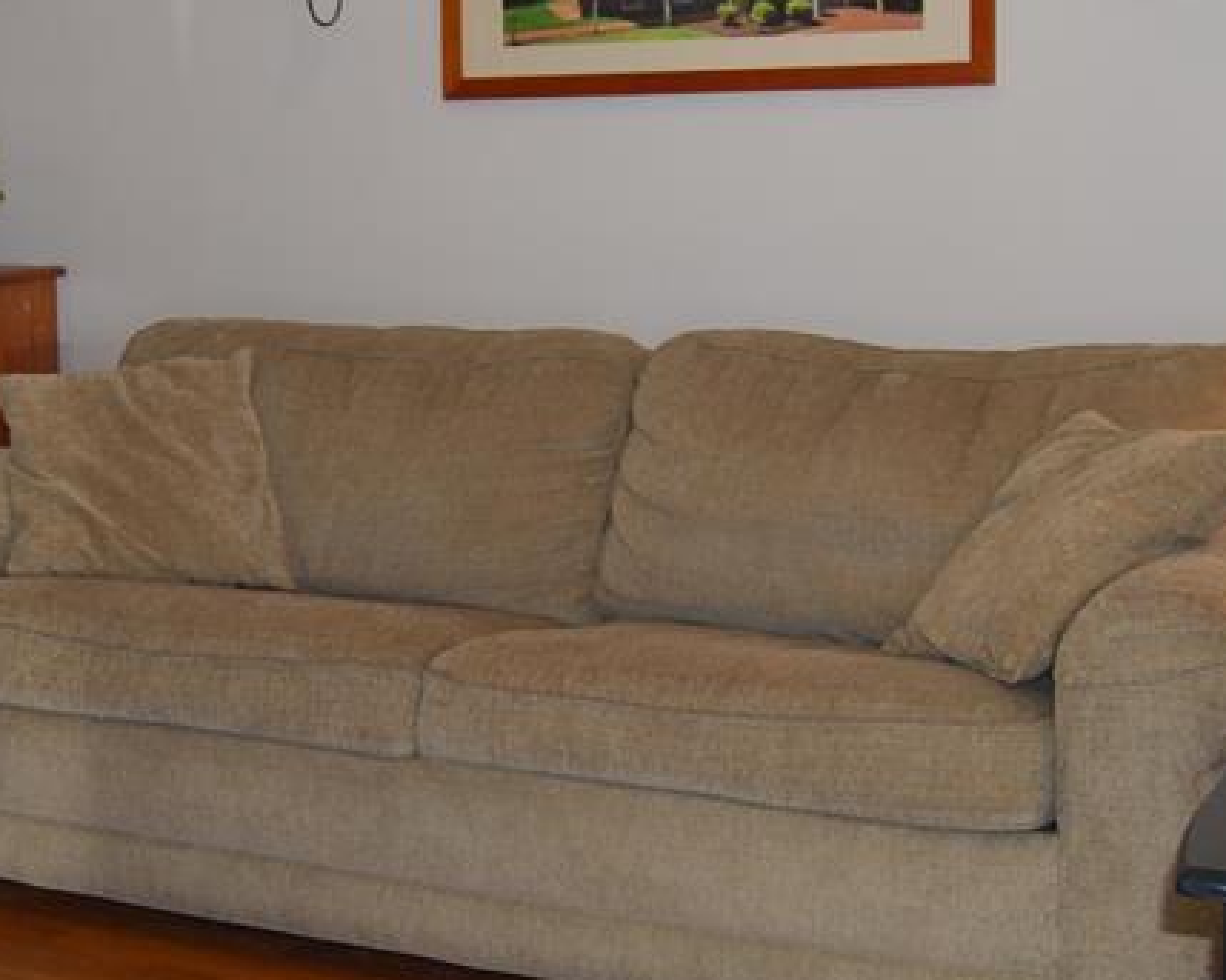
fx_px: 2322
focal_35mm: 64
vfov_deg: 23.8
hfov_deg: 29.3
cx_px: 393
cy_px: 434
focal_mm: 18
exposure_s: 1/60
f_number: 3.5
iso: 200
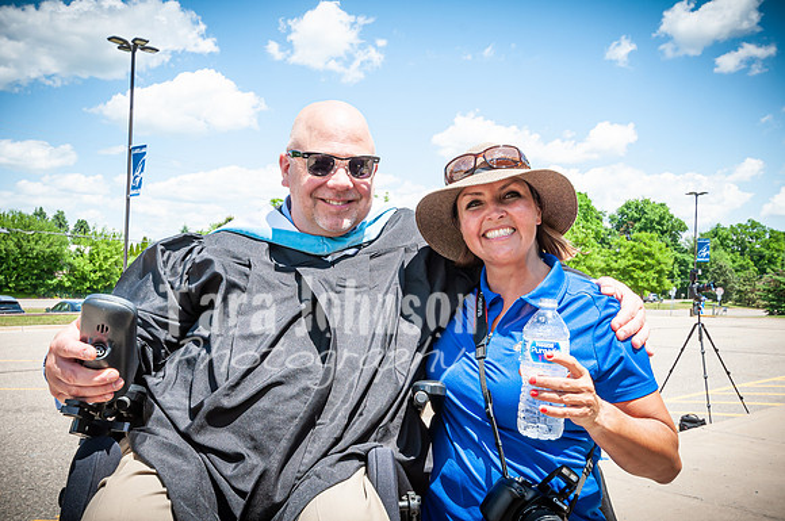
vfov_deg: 39.9
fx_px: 719
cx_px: 392
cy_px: 260
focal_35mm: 33
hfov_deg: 57.3
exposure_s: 1/320
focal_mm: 22
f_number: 9
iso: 200
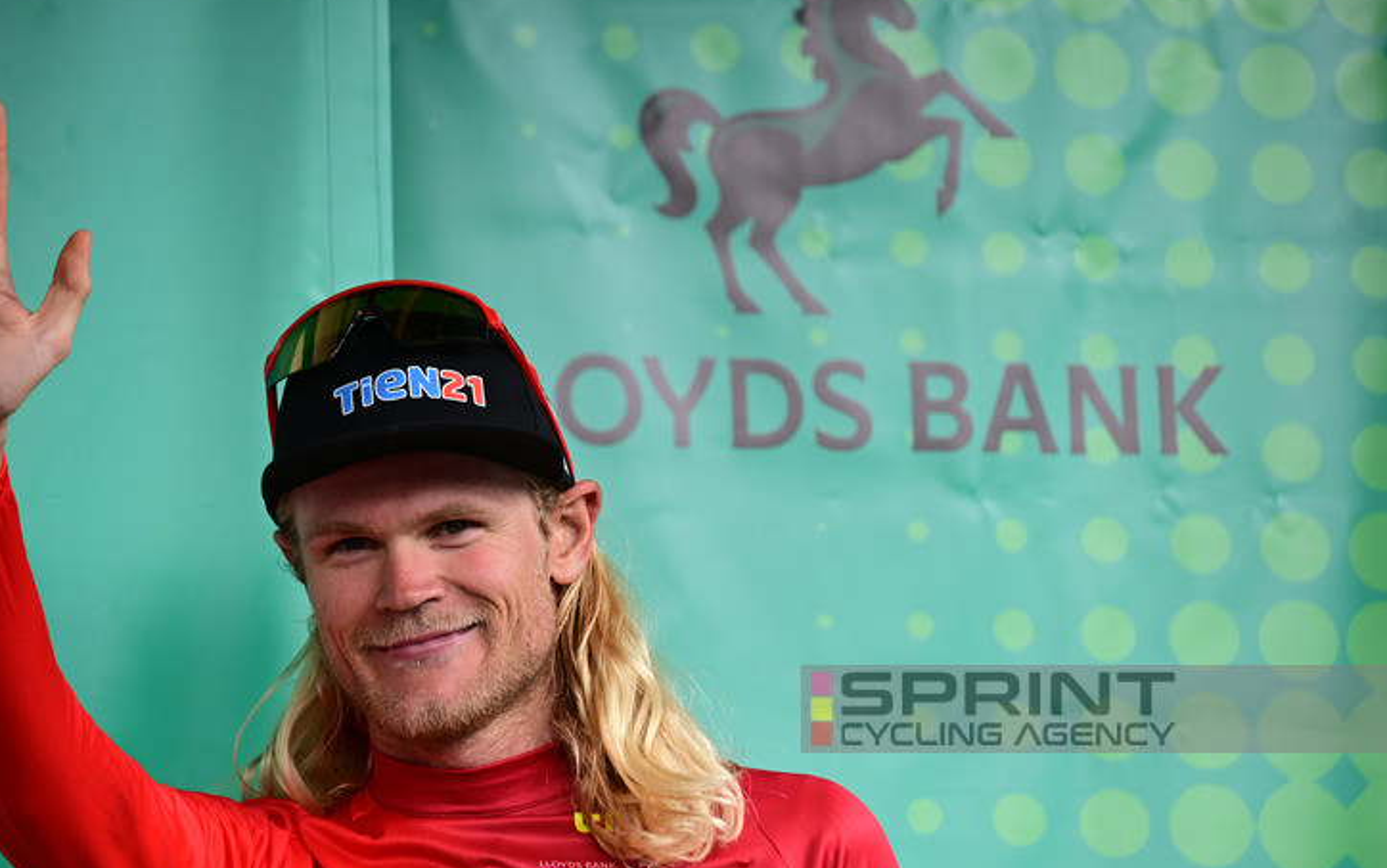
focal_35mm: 366
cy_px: 610
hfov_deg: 5.7
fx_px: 13839
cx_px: 697
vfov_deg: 3.6
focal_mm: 260
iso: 320
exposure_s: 1/500
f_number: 5
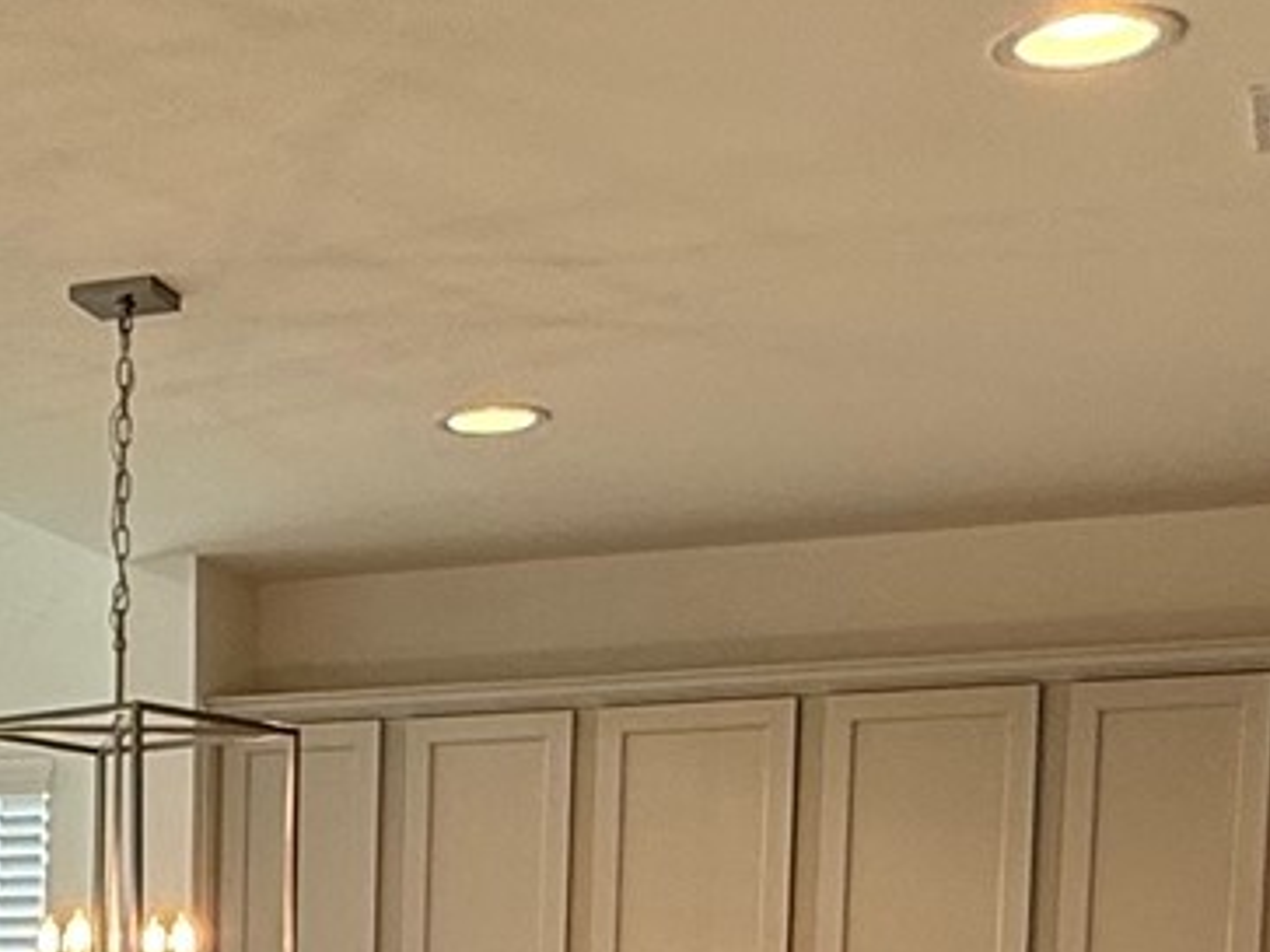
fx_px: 2897
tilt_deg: -4.7
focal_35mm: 79
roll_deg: -0.4
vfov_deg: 17.1
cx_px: -171
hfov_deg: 23.1
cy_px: 1354
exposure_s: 1/120
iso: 100
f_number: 2.2
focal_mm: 2.22
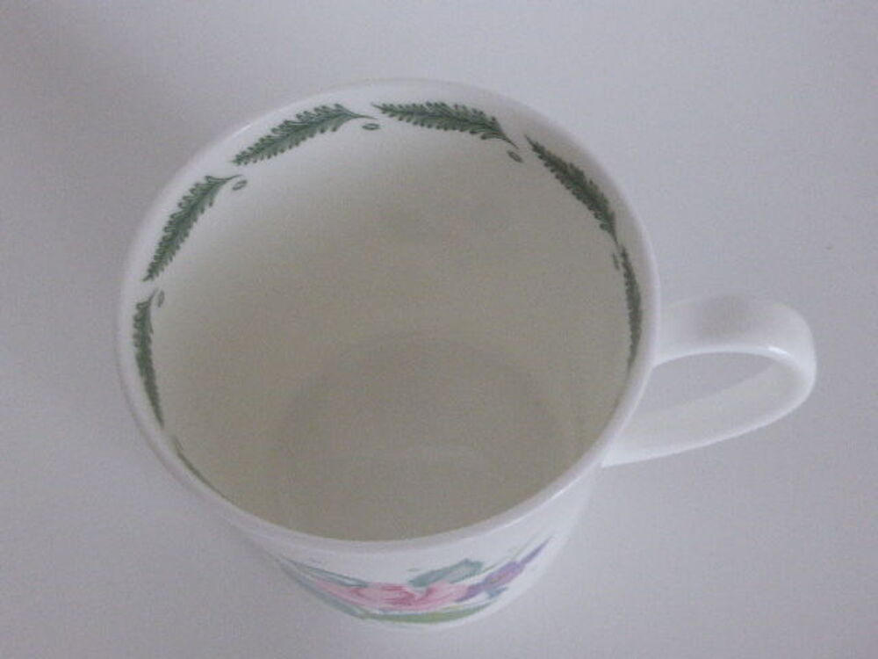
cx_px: 439
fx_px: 888
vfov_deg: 40.7
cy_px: 330
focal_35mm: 35
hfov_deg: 52.6
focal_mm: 6.1
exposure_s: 1/20
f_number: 3.7
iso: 400
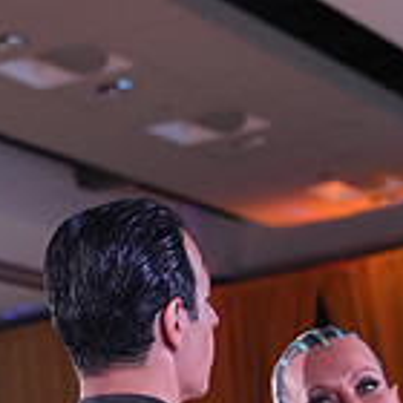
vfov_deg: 9.3
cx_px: 298
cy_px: 809
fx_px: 2318
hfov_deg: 9.9
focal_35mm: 176
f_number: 4
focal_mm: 50
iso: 1600
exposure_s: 1/400
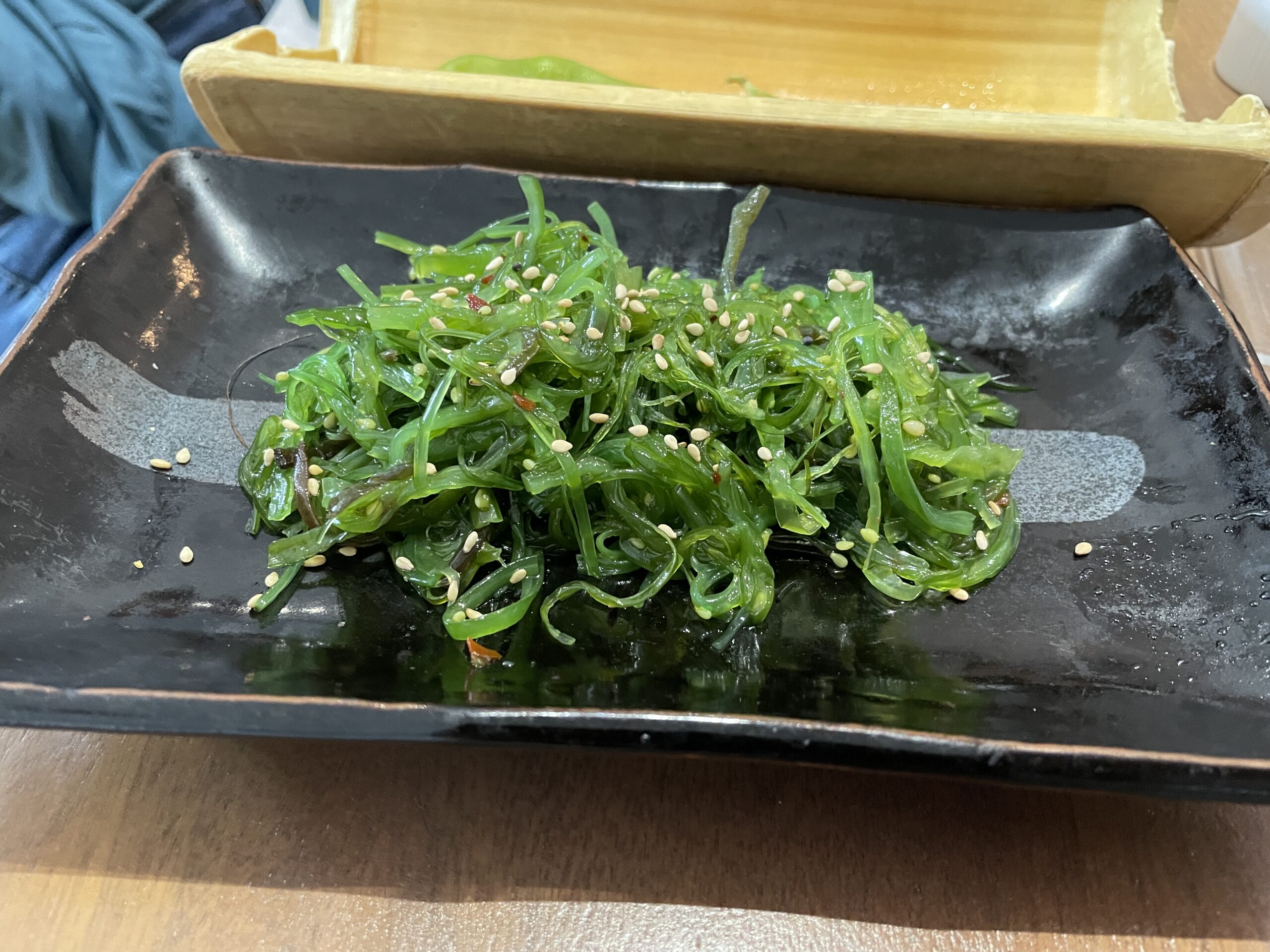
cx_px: 635
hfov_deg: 67.3
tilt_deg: -46.6
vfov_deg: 53.1
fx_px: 954
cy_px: 476
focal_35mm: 26
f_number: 1.6
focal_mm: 4.2
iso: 500
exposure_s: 1/33
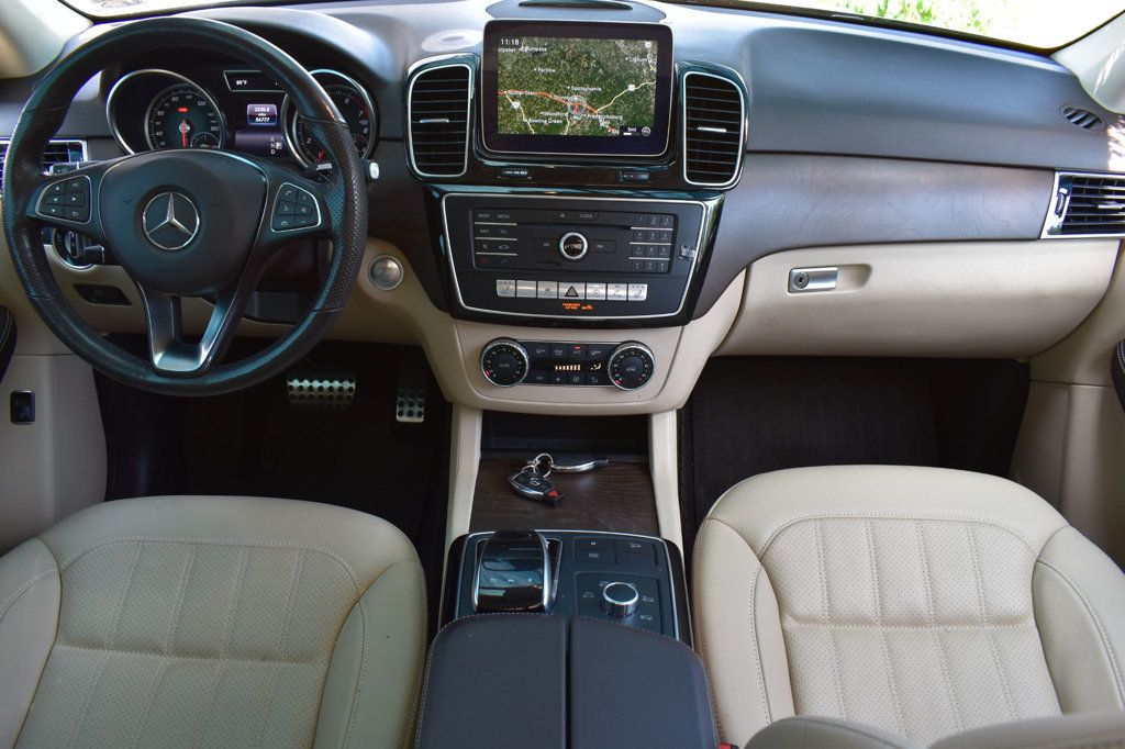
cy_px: 374
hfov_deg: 67.4
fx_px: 843
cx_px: 562
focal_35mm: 27
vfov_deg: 47.9
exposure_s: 1/30
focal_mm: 18
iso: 400
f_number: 7.1
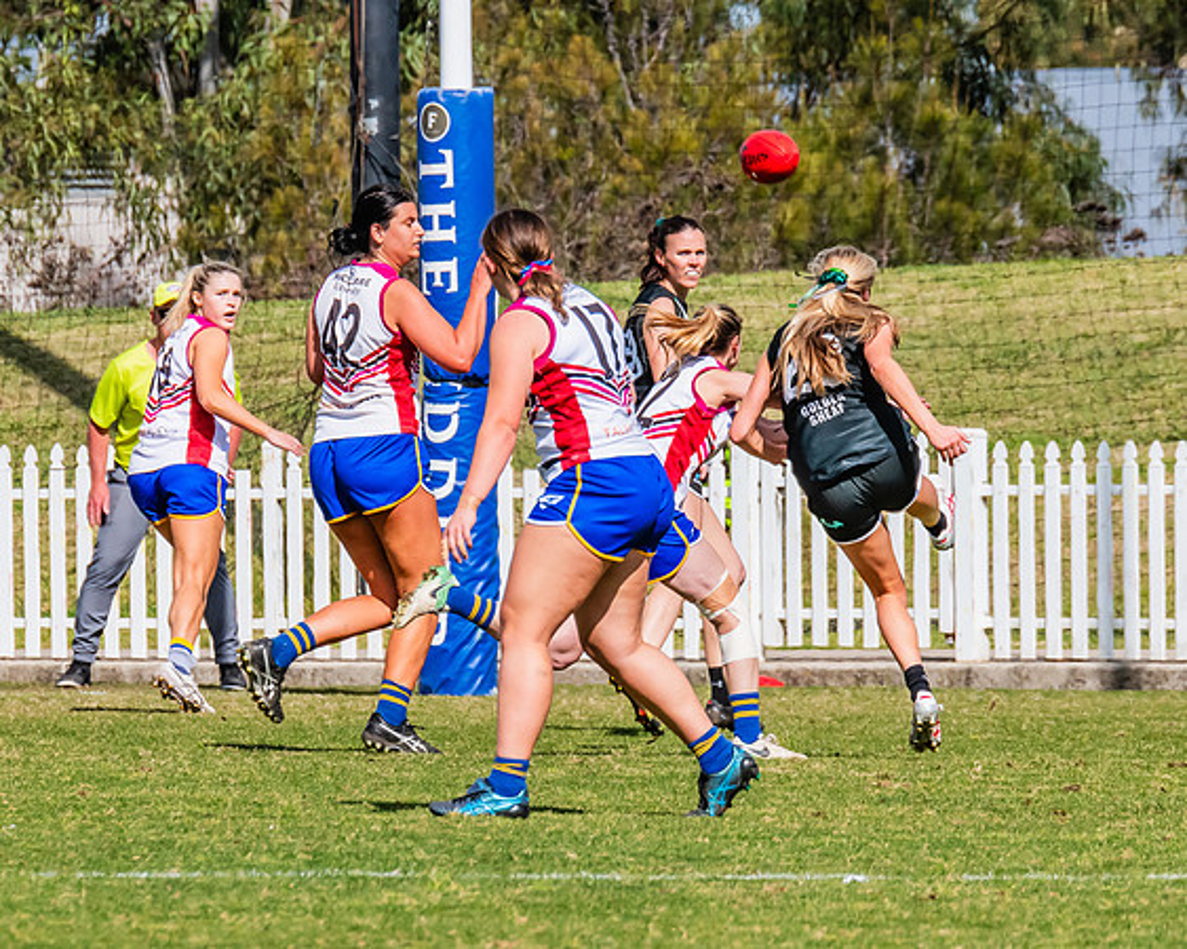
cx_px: 848
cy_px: 347
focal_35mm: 841
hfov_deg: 2.3
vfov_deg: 1.8
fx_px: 29543
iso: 800
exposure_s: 1/1250
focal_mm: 420
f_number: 14
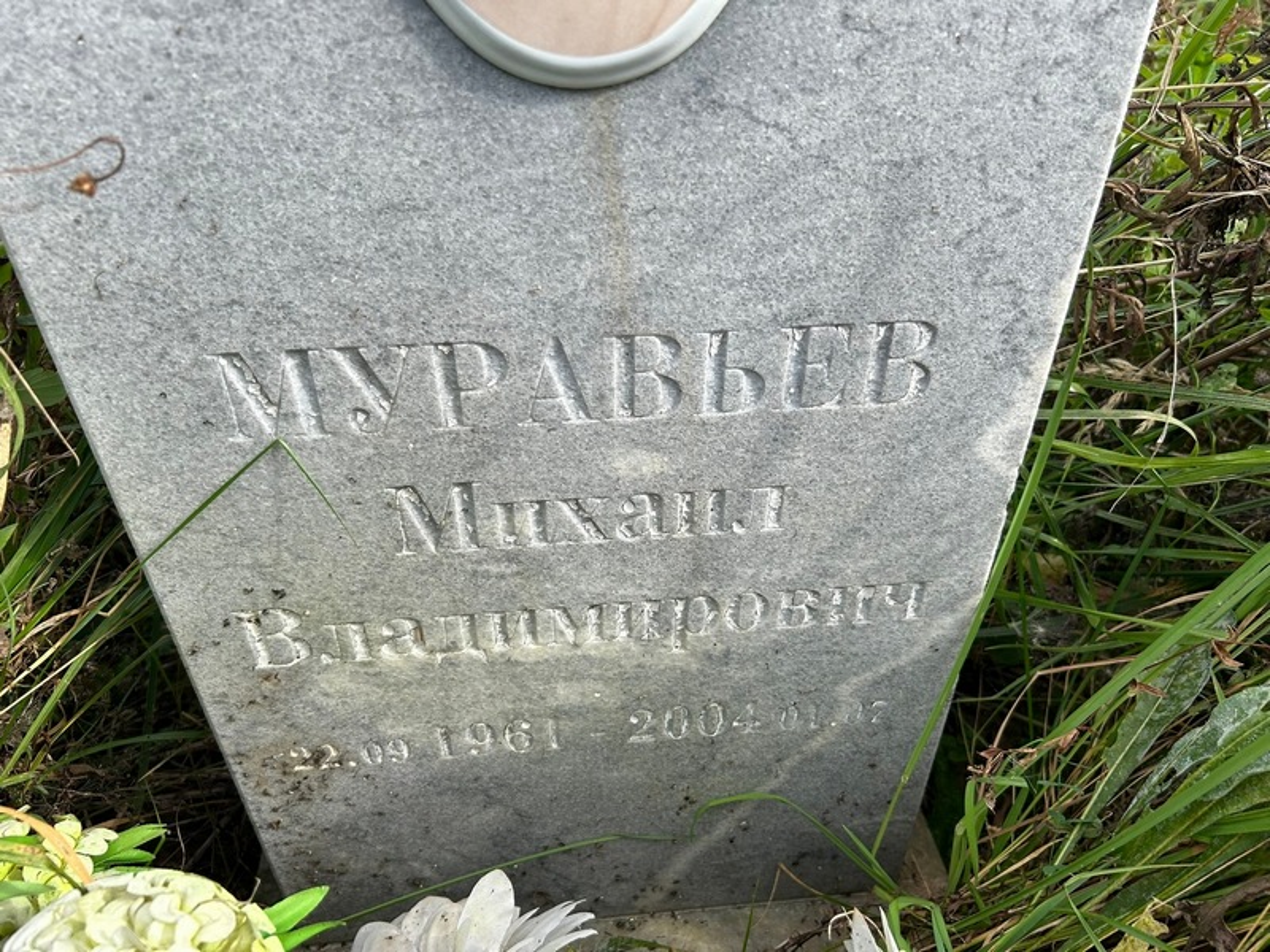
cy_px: 476
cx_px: 635
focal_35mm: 26
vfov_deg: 53.1
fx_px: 954
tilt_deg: -29.1
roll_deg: +8.6
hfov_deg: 67.3
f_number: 1.5
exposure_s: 1/1159
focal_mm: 5.7
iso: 50
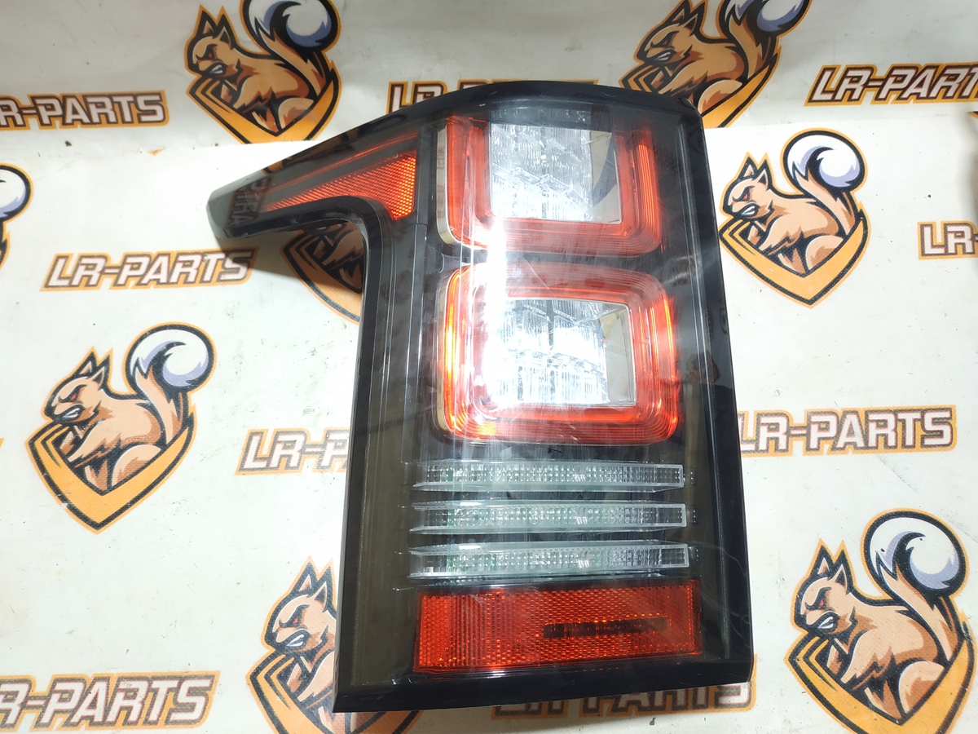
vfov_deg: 56.8
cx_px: 489
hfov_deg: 71.6
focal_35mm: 24
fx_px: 678
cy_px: 367
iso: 200
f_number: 1.9
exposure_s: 1/50
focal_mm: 3.94
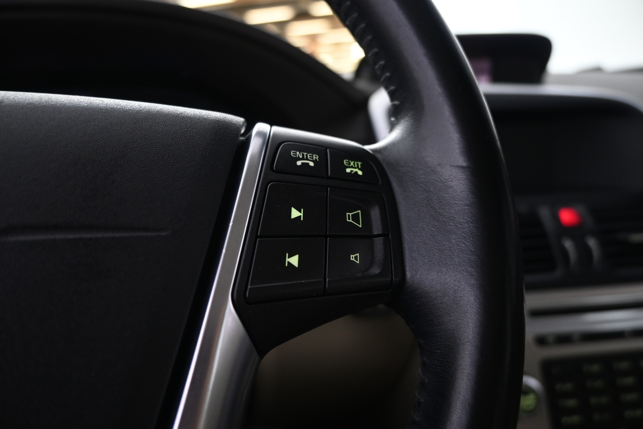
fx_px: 429
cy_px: 214
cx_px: 322
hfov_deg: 73.7
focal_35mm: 24
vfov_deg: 53.1
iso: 1000
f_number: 3.5
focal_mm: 16
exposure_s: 1/10
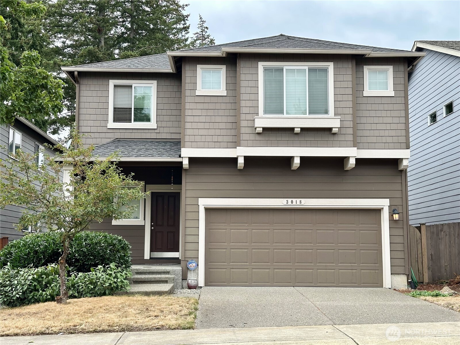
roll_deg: -0.3
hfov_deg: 39.7
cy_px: 172
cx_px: 230
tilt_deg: +6.8
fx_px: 638
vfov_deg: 30.3
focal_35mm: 48
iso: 64
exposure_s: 1/1062
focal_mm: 6.86
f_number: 1.78
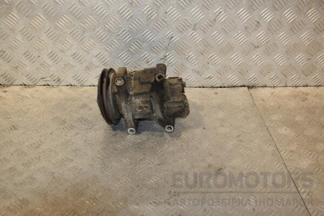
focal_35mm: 48
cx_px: 162
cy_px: 108
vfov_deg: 28.1
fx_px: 432
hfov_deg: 41.1
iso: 800
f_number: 6.3
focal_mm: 32
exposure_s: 1/200
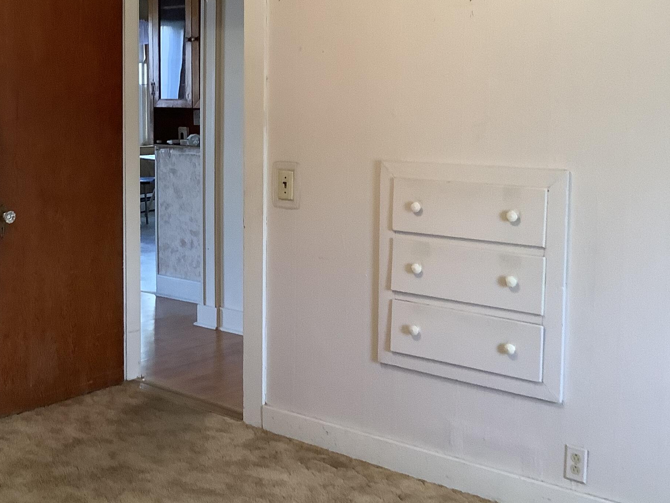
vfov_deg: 28.4
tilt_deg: -6.1
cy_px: 176
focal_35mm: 51
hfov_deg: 36.3
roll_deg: -0.9
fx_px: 987
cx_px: 142
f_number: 2.4
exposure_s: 1/60
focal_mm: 3.3
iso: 320
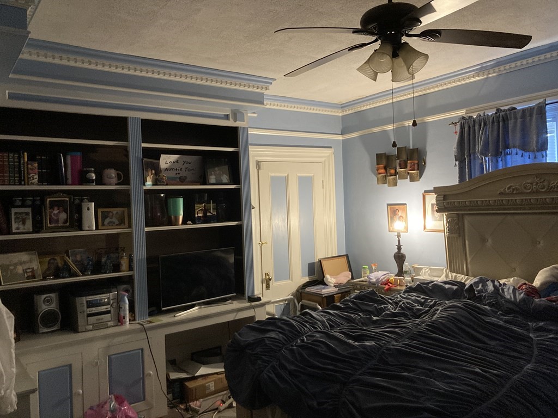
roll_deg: +1.7
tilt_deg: +0.9
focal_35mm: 28
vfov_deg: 49.7
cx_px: 279
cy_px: 209
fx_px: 451
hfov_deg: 63.4
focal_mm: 3.99
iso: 400
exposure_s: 1/30
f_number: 1.8
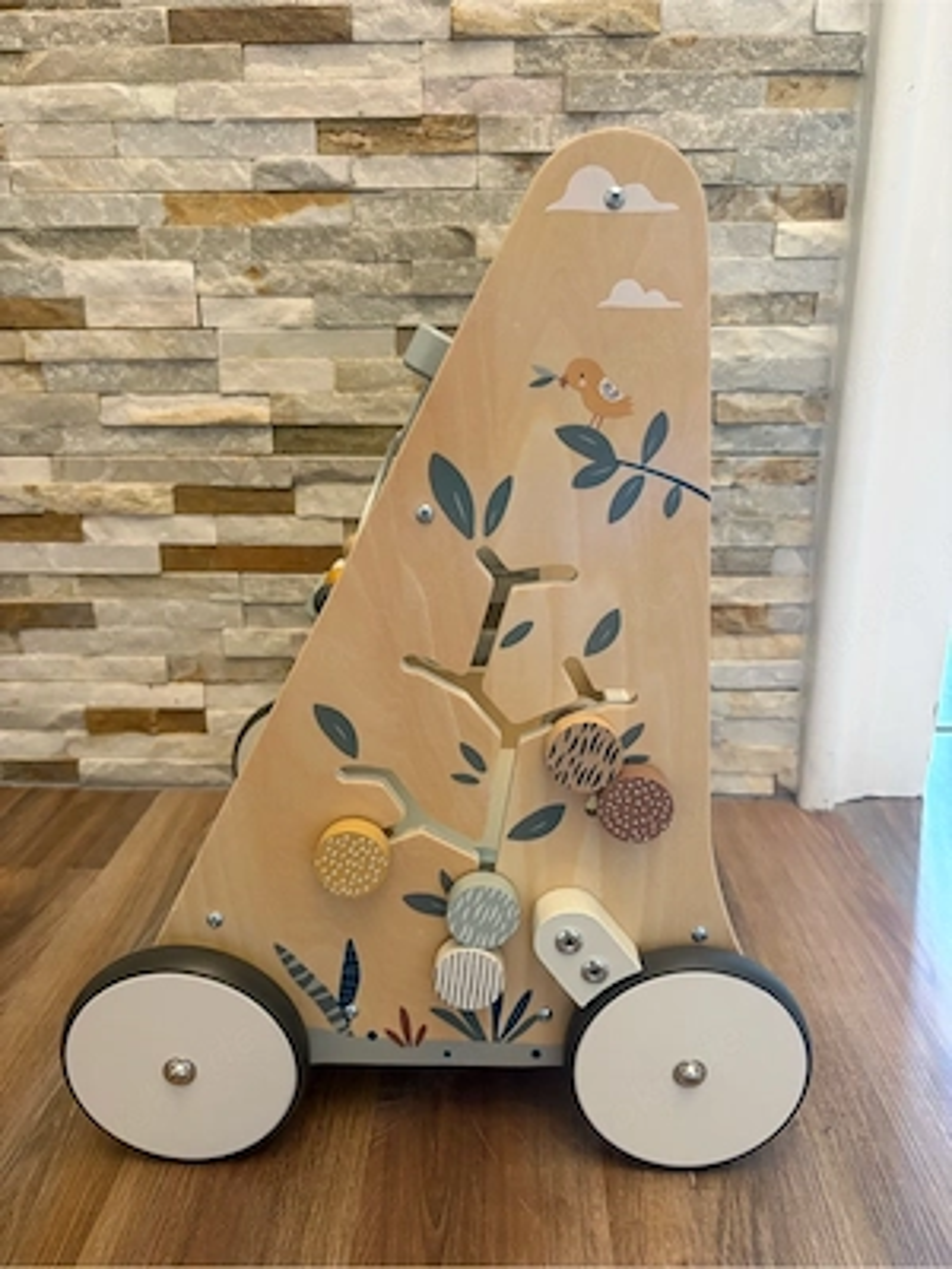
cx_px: 476
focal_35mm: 26
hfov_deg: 53.1
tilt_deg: -17.8
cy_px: 634
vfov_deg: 67.3
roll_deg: -0.5
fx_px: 953
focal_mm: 5.96
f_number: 1.6
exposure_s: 1/50
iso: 320
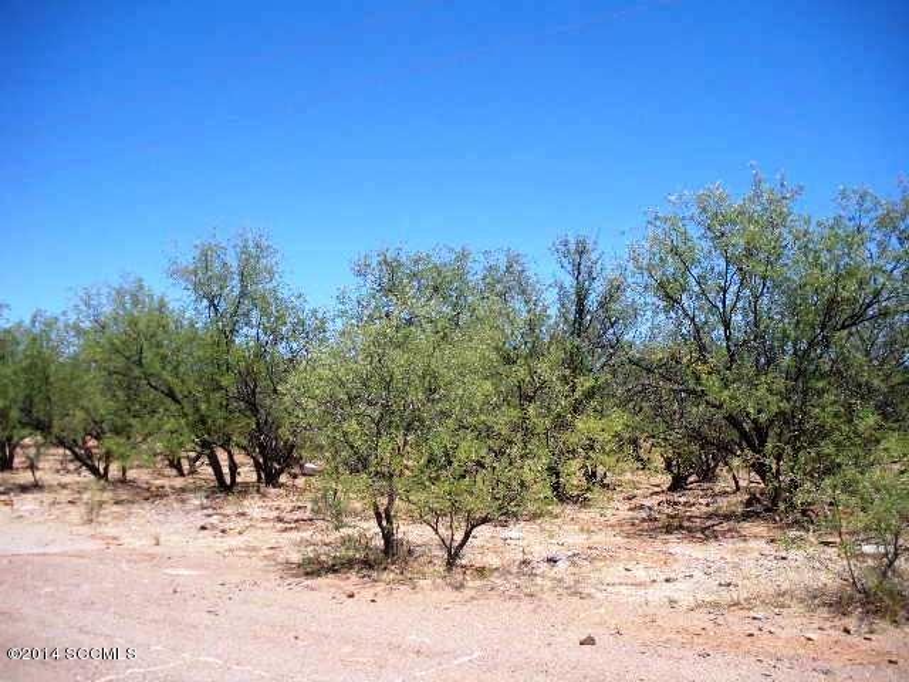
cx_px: 454
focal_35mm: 36
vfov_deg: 39.7
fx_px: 945
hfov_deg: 51.4
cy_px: 341
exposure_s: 1/454
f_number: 3.5
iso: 64
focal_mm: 6.3
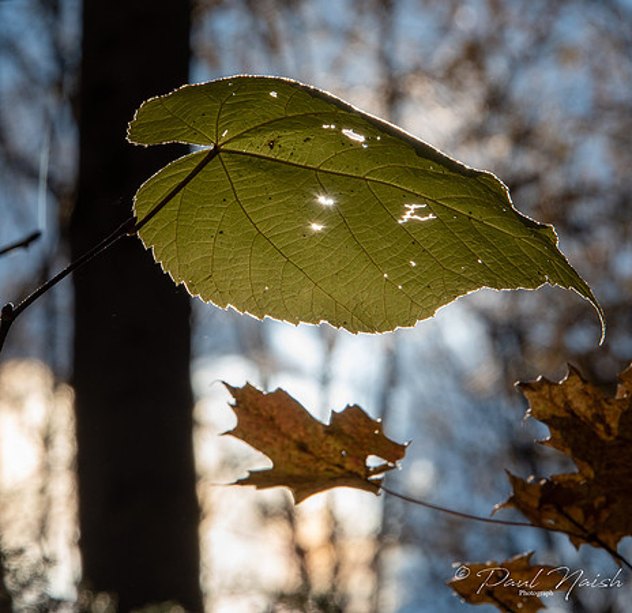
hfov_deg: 4.4
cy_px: 185
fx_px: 8198
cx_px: 266
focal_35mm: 403
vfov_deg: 4.3
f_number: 16
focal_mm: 230
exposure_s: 1/400
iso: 160
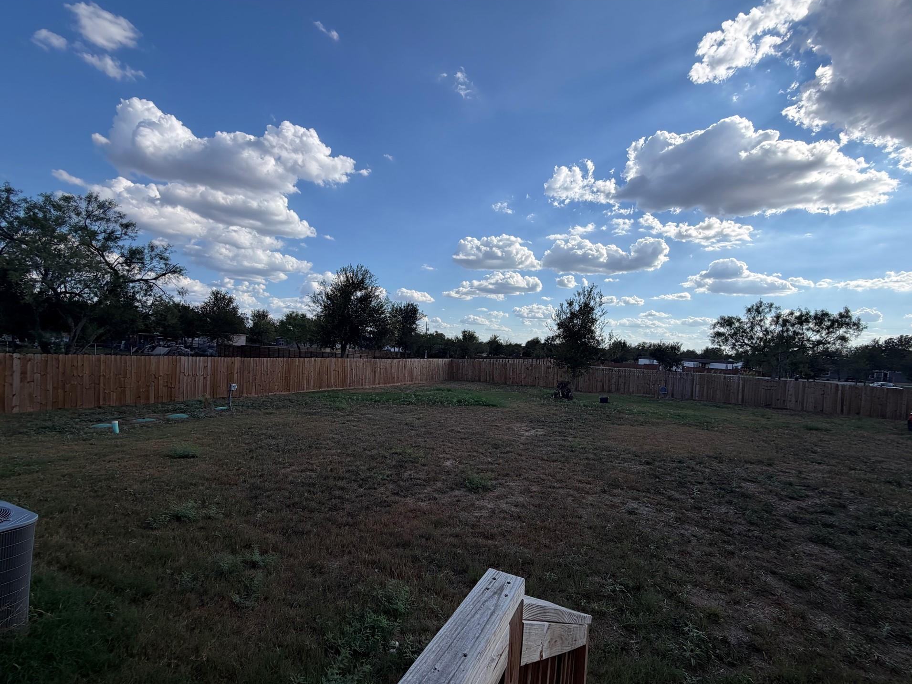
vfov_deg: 81.7
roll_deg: -1.9
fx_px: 395
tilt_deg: -1.8
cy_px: 360
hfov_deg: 98.1
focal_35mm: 15
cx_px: 466
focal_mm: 2.22
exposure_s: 1/955
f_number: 2.2
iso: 20
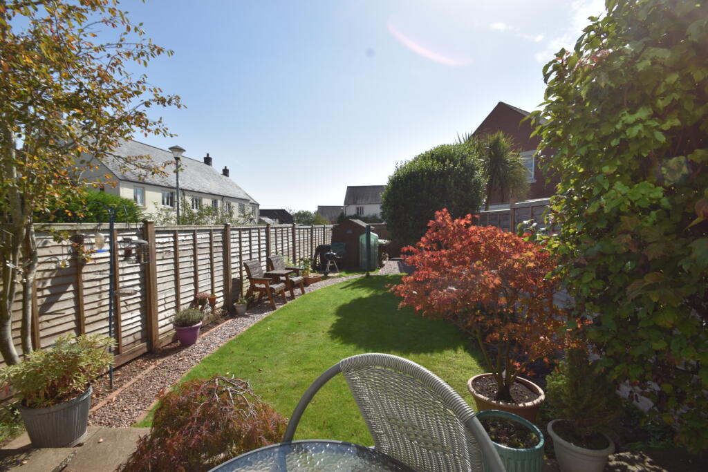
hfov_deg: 100.4
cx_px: 354
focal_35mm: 15
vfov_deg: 77.3
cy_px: 236
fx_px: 295
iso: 100
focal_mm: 10
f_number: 9
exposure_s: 1/200
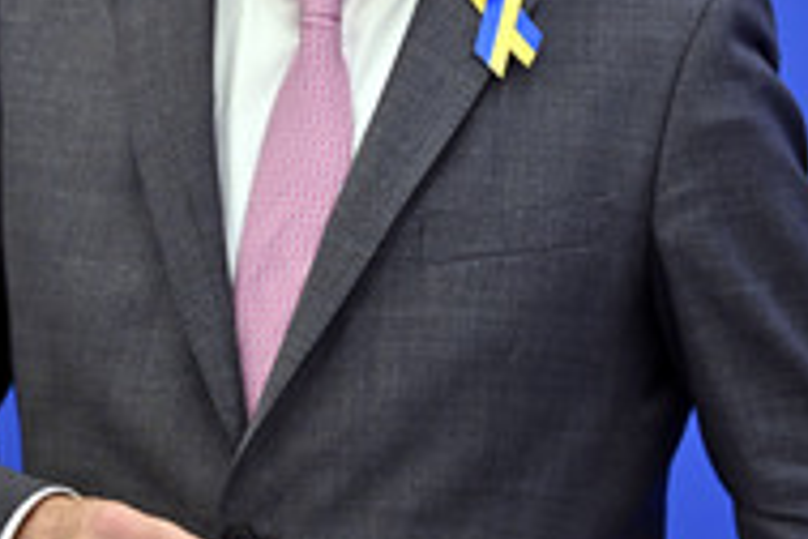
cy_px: 13
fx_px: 8012
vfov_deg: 3.8
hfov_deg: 5.8
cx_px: 558
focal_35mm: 357
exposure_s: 1/320
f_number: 2.8
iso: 1600
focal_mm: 150
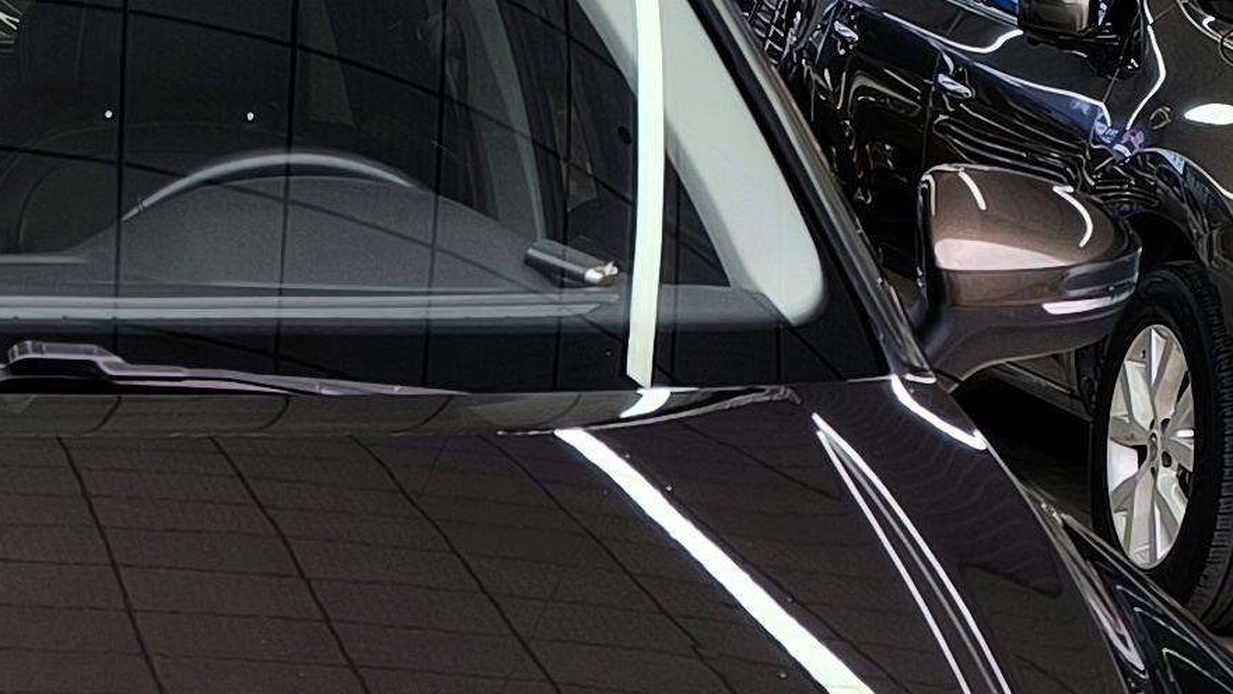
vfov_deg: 10.4
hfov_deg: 17.8
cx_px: -141
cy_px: 585
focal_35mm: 116
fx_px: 3793
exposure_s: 1/100
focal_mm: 6.14
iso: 64
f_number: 1.65
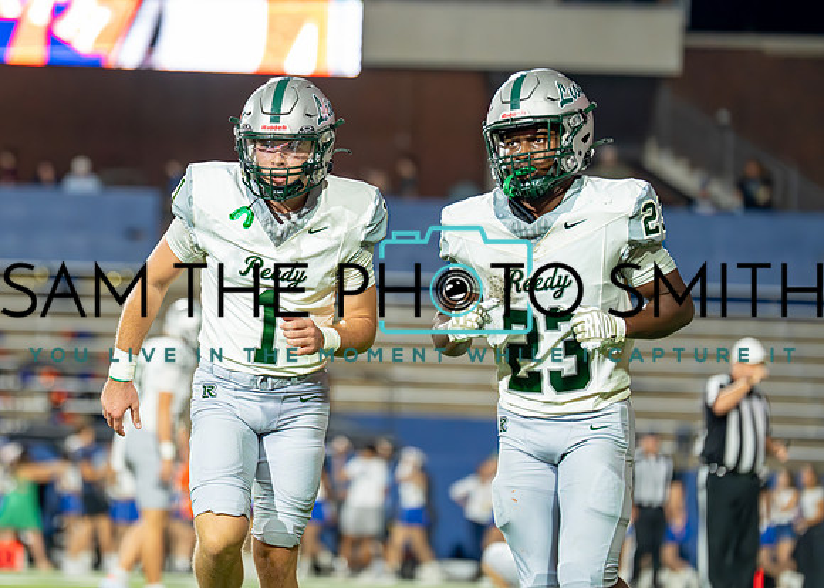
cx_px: 238
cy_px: 214
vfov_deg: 7.0
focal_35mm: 207
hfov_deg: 9.7
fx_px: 4839
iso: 3200
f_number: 2.8
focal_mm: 147
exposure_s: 1/1600
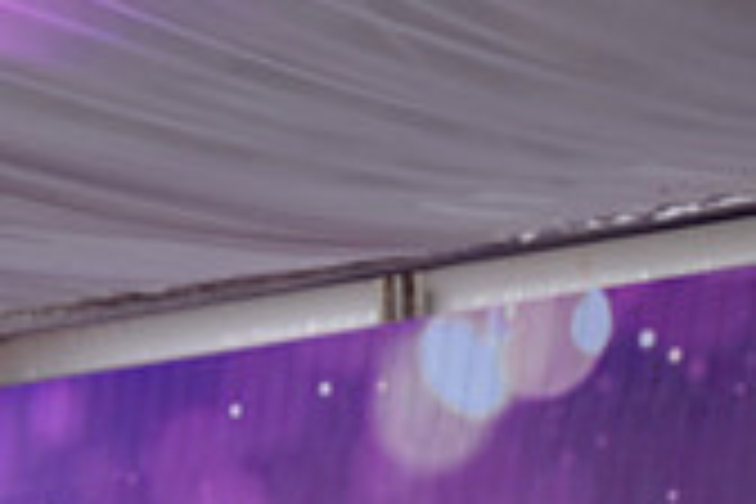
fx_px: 5082
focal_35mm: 242
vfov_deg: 5.6
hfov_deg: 8.3
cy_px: 857
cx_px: -351
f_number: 2.8
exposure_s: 1/250
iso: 500
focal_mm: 70
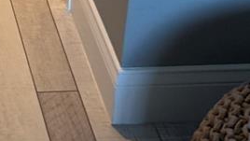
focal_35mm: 117
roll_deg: -0.7
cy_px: -373
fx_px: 776
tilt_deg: -11.3
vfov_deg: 7.8
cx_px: -88
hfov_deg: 17.1
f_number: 1.78
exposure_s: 1/60
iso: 160
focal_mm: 6.76
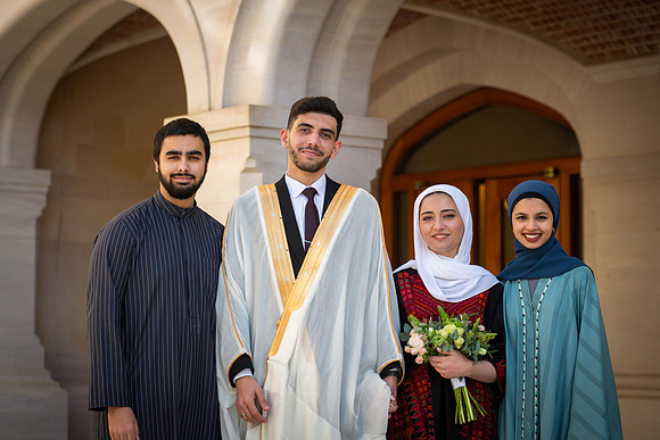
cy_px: 217
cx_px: 335
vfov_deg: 14.7
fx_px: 1712
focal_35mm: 93
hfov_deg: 21.8
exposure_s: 1/1000
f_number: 2.8
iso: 100
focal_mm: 92
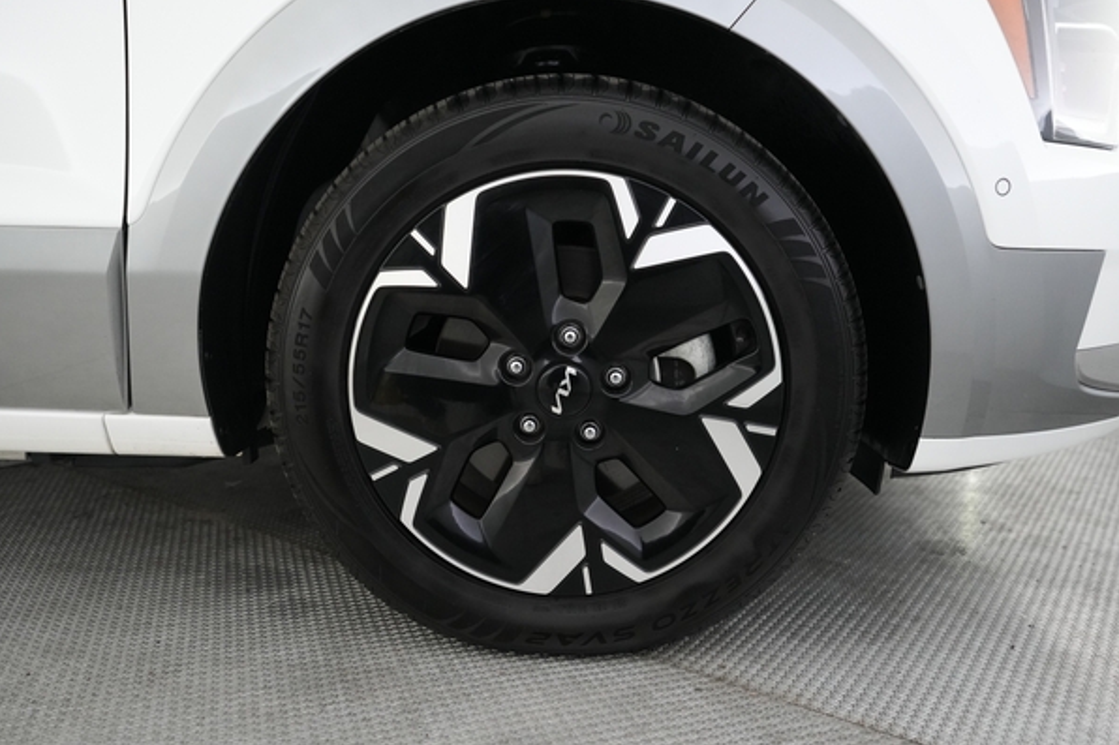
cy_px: 375
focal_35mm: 29
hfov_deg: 63.7
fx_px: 901
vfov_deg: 44.9
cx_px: 558
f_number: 2.8
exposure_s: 1/160
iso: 4000
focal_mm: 27
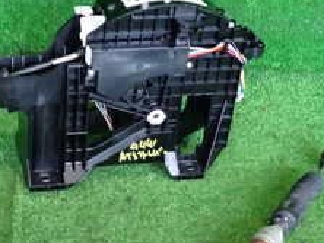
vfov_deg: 18.2
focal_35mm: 81
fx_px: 759
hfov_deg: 23.6
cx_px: 51
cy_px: 160
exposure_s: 1/30
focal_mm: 5.4
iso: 640
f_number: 2.3
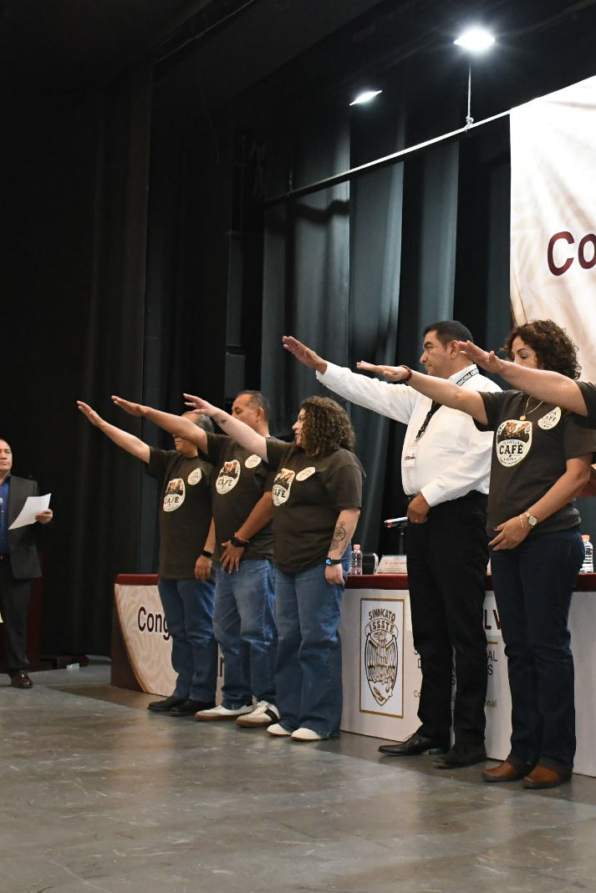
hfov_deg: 26.0
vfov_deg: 39.6
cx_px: 555
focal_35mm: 50
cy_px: 445
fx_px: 1241
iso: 6400
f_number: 5.6
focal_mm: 22
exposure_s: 1/100
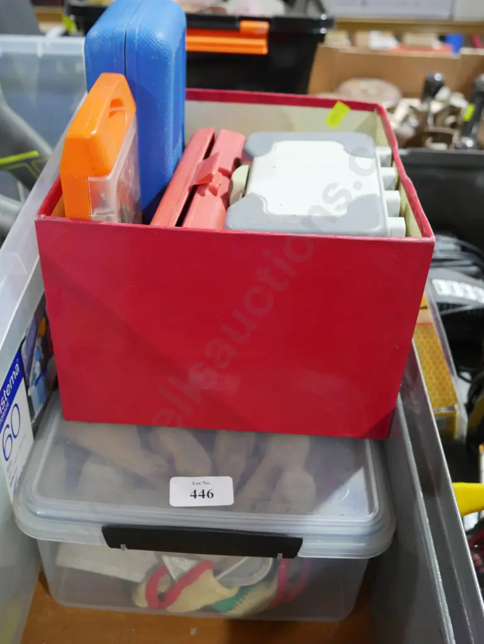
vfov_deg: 51.3
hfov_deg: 39.7
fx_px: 671
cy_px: 322
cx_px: 242
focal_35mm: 36
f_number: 4
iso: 1250
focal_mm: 18
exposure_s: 1/60
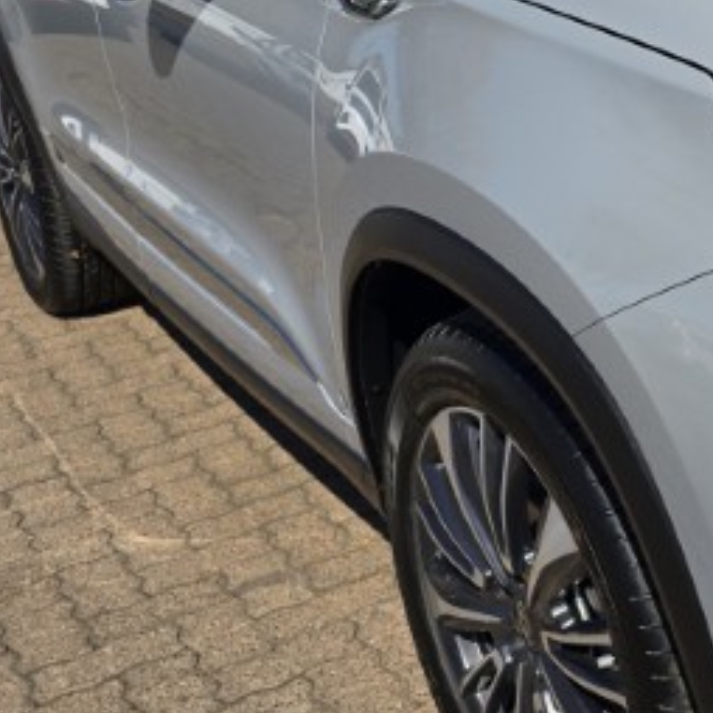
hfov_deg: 23.5
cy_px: 191
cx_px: 952
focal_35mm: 64
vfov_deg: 26.6
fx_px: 1491
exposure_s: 1/1170
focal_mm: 6.3
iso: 12
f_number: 1.7
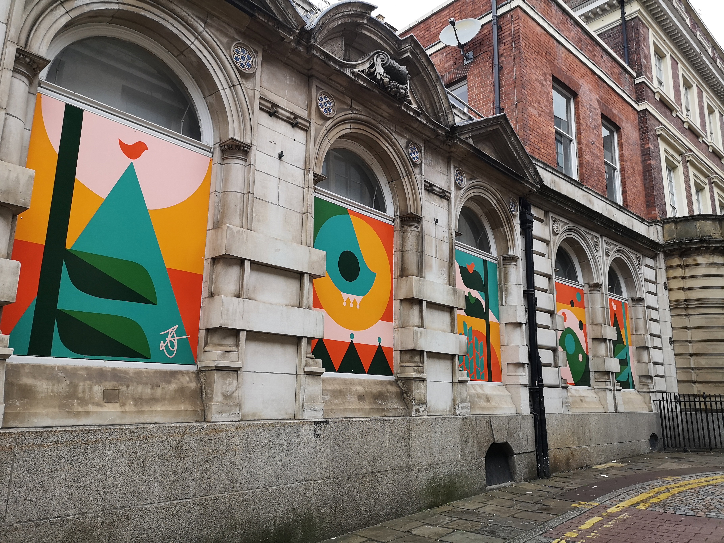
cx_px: 362
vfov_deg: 51.4
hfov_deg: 65.3
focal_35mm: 27
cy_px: 272
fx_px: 565
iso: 200
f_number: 1.8
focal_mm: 5.58
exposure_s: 1/900
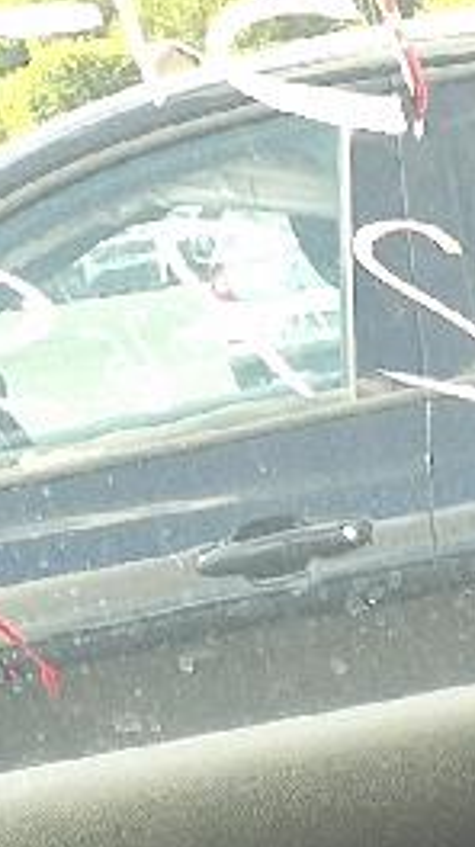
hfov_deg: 6.4
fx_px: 3839
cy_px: 2146
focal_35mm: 171
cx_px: 1499
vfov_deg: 10.5
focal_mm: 5.4
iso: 50
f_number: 1.8
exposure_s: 1/182
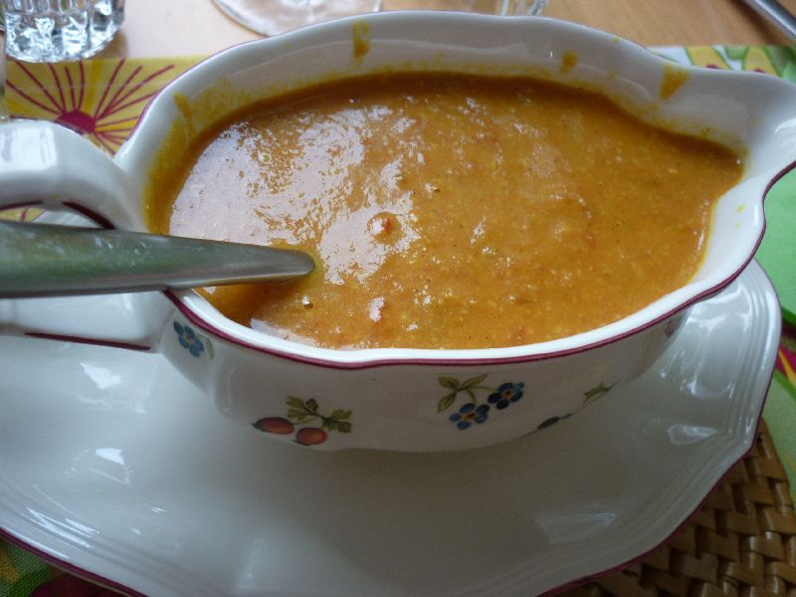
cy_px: 298
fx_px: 759
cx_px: 398
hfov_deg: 55.4
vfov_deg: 42.9
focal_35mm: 33
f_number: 2.8
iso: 80
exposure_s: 1/50
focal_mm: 5.5
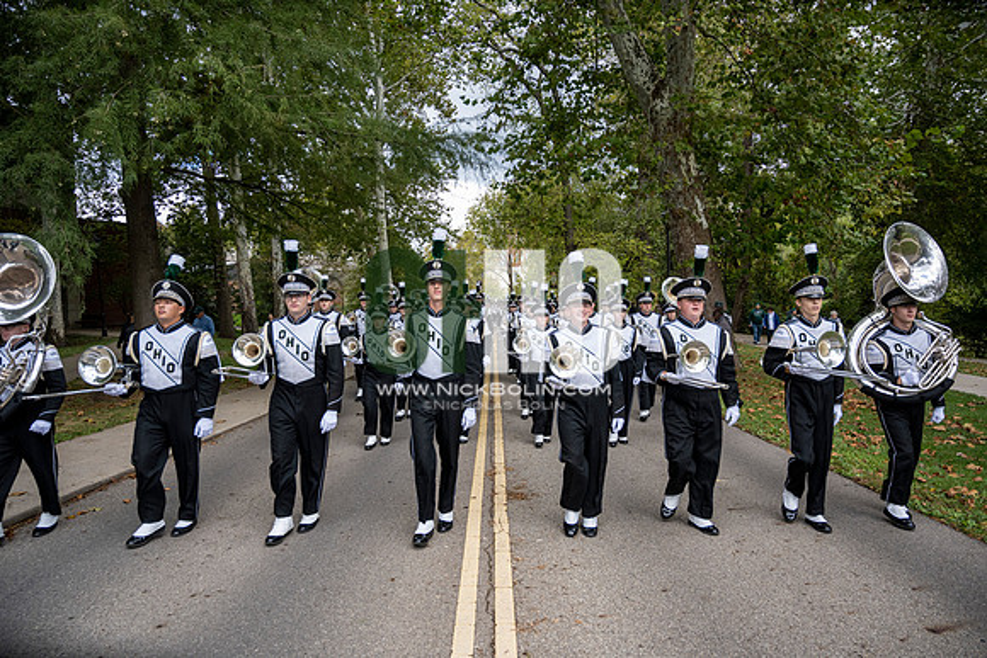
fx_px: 658
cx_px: 494
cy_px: 329
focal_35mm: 24
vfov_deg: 53.2
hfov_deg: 73.7
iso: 500
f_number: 4
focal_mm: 24
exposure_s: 1/1000
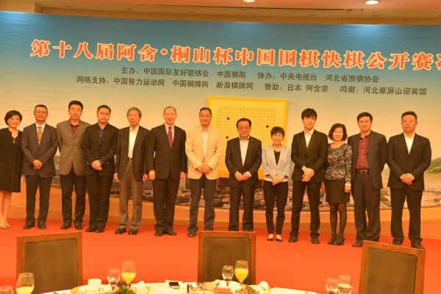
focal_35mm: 46
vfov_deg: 29.2
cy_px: 147
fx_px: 563
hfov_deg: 42.7
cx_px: 220
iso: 2500
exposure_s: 1/40
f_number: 7.1
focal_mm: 46
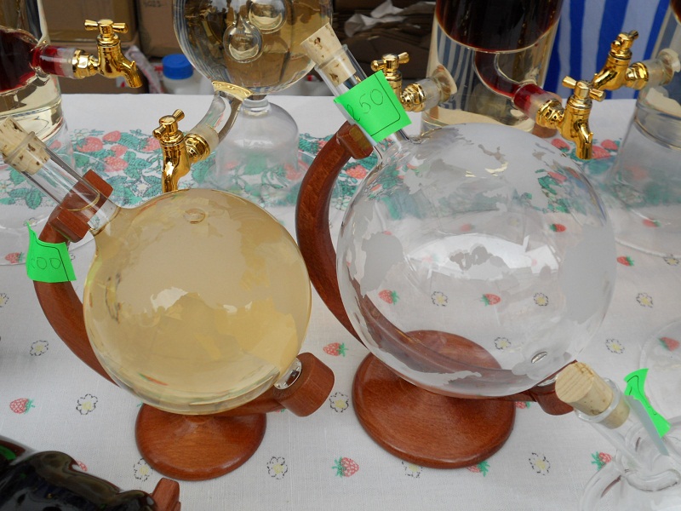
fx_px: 748
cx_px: 340
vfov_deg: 37.7
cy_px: 256
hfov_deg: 49.0
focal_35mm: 38
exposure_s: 1/50
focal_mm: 6.9
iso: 80
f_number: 3.9
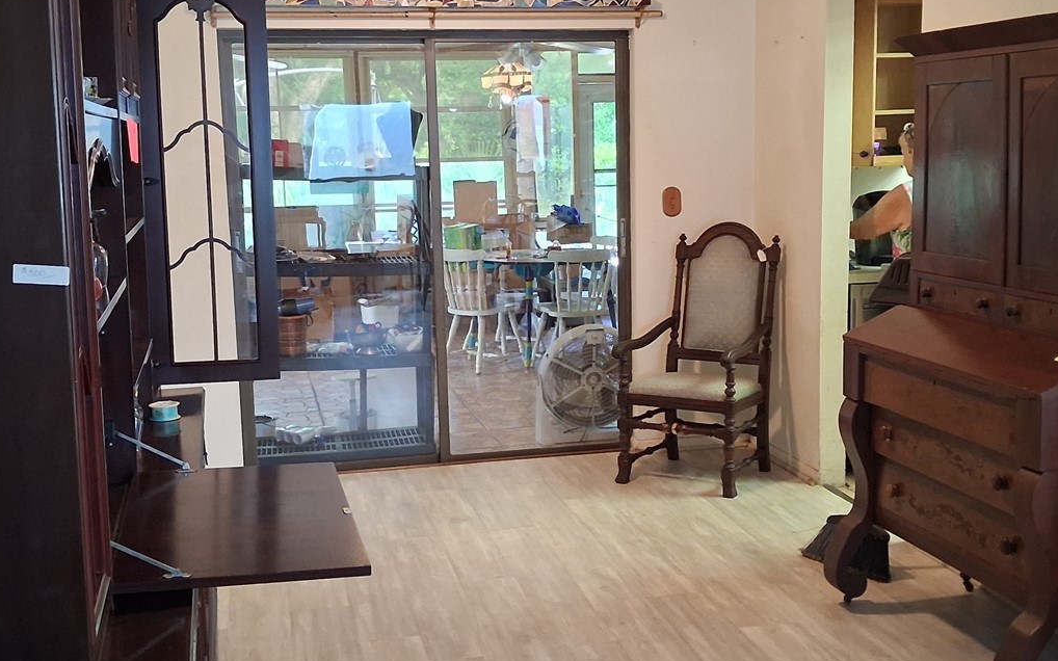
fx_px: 1297
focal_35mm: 45
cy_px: 360
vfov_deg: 28.6
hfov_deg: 44.4
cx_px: 552
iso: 400
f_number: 1.8
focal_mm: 4
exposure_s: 1/30
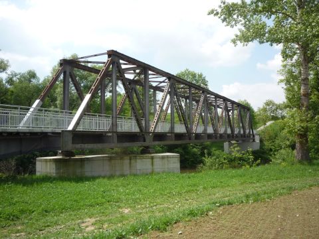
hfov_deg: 56.8
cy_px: 120
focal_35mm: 32
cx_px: 160
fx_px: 295
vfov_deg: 44.2
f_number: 4.5
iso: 100
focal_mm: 5.2
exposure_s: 1/400
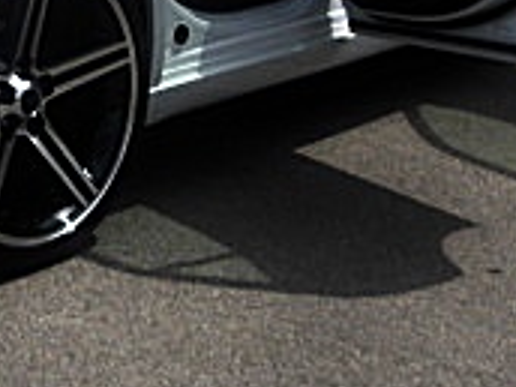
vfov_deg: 11.0
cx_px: 75
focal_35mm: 134
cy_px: 3
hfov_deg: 14.6
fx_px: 1997
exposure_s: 1/160
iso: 50
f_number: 7.9
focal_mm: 6.3
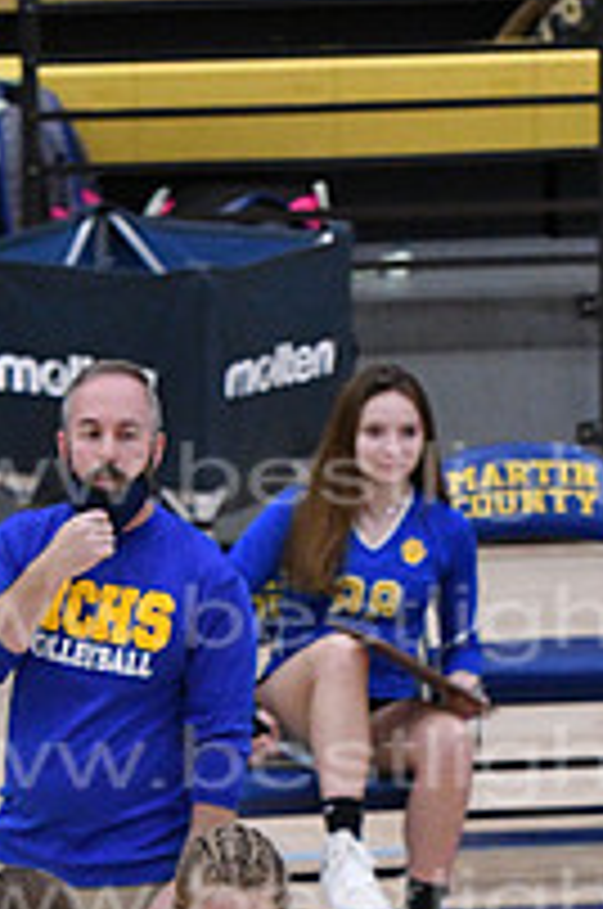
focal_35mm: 518
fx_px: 13059
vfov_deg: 4.0
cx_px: 614
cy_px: 981
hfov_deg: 2.6
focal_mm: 120
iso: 6400
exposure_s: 1/1250
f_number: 3.2
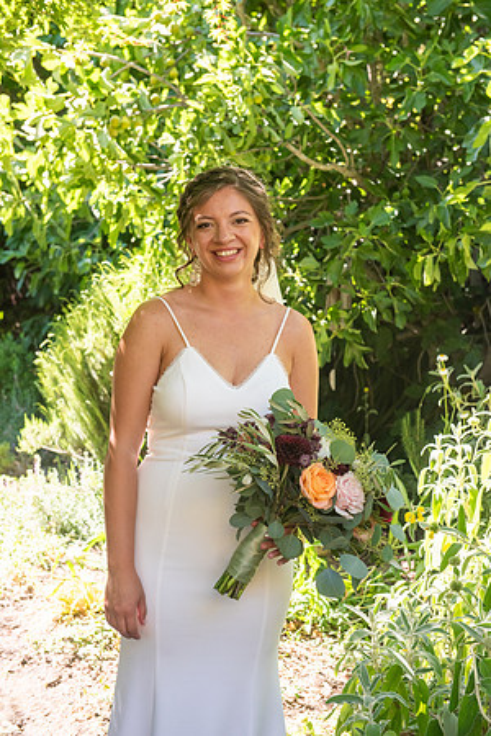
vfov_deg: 33.4
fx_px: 1227
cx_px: 246
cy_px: 368
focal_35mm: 60
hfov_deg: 22.6
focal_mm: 60
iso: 640
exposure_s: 1/400
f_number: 5
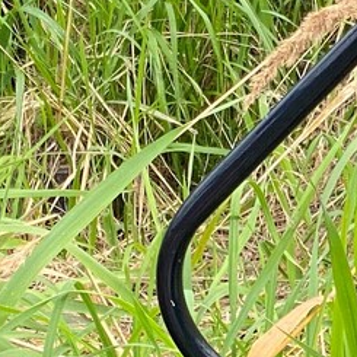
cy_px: 608
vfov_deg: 6.4
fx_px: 3150
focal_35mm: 270
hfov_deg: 6.0
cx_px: 1033
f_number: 2
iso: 20
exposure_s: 1/387
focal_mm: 6
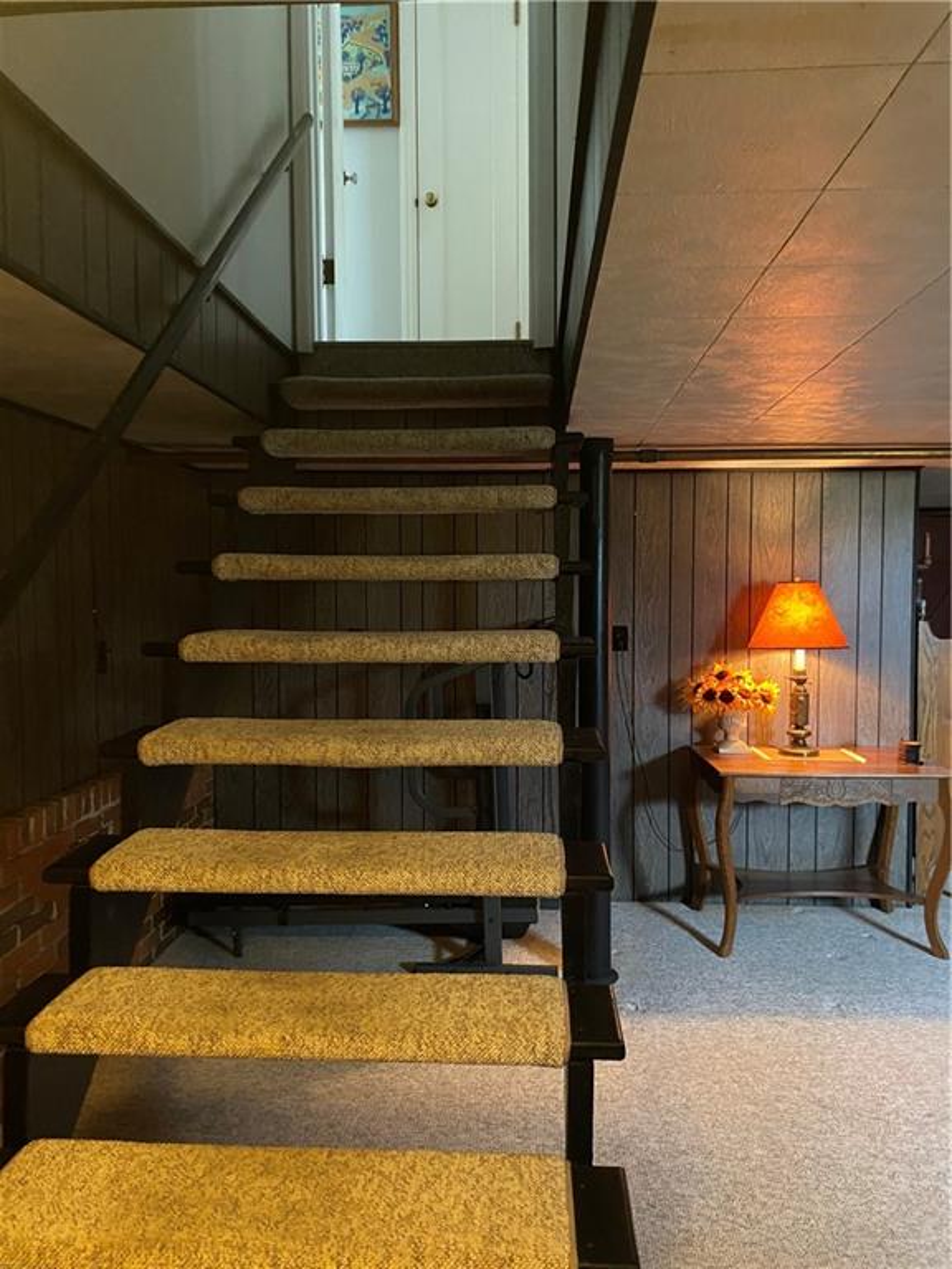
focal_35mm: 26
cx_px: 476
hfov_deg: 53.1
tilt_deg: -1.9
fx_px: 953
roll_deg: +0.0
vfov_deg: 67.3
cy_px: 634
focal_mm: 4.25
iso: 1000
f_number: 1.8
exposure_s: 1/30
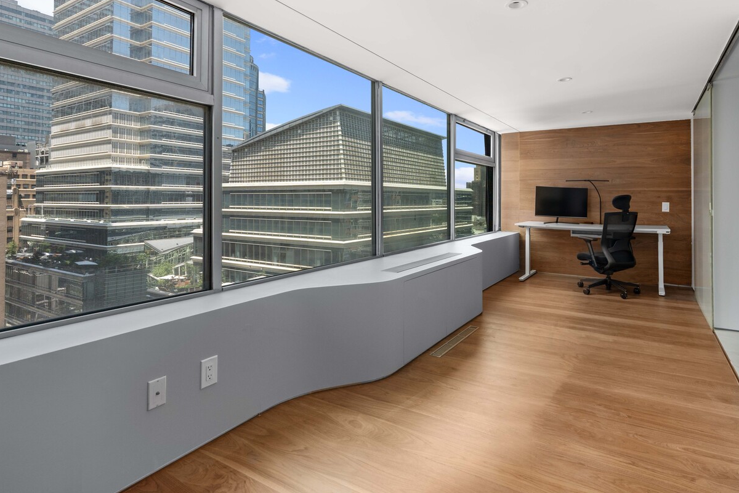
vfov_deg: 59.9
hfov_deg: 81.9
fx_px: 423
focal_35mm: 21
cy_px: 200
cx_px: 410
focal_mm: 16.5
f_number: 11
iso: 320
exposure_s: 1/8
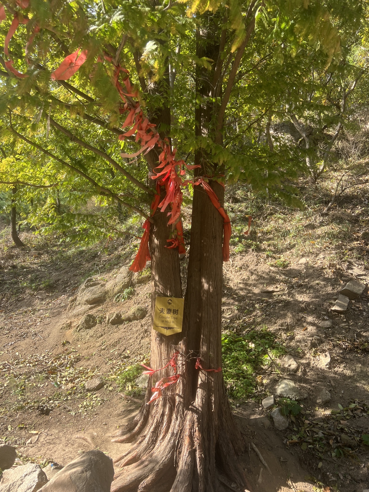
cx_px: 184
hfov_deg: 53.1
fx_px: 370
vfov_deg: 67.3
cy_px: 246
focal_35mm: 26
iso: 50
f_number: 1.5
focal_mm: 5.7
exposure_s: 1/621
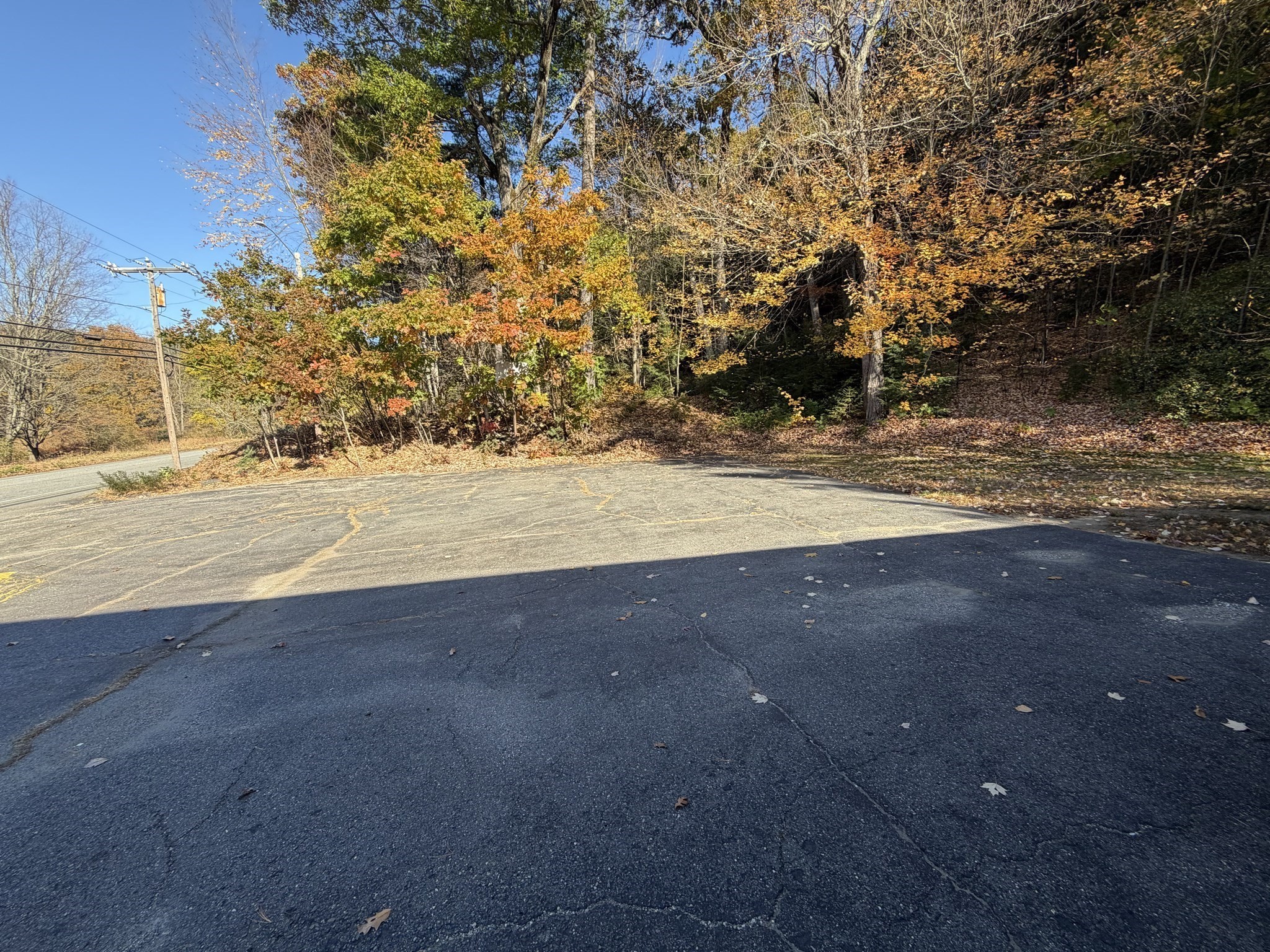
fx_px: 514
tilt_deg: -5.7
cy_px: 476
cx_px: 635
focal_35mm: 14
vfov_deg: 85.7
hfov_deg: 102.1
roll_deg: +2.6
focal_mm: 2.22
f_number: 2.2
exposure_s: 1/502
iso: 64
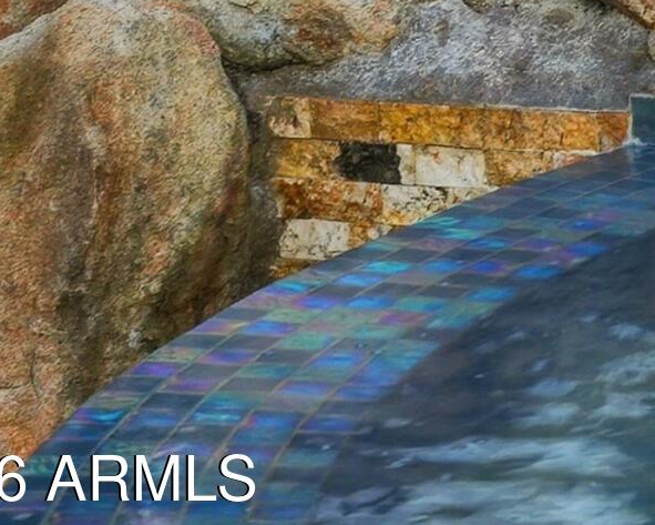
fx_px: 3187
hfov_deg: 10.3
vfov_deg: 8.9
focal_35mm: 164
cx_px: 1546
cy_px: -529
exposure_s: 1/125
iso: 100
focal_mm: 34.5
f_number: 9
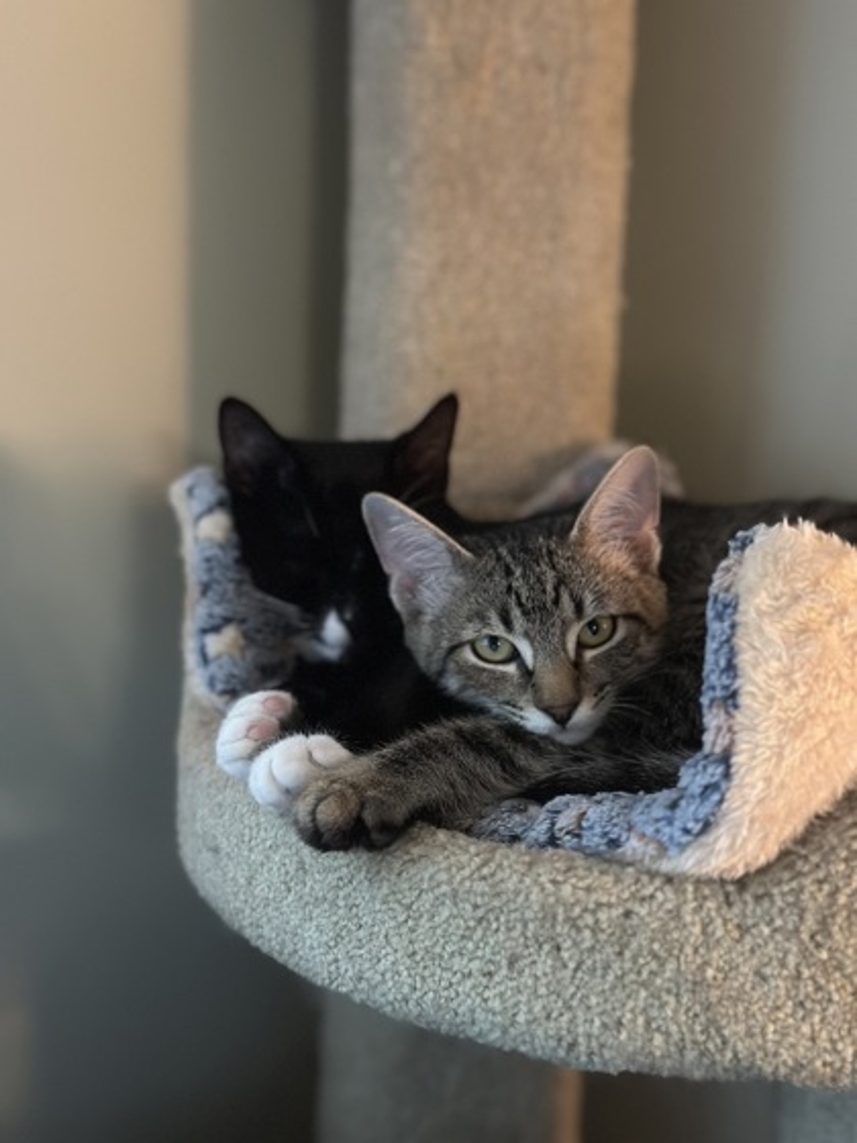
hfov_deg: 30.3
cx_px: 428
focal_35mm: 48
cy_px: 572
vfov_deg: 39.7
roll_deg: -3.9
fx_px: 1584
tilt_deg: -7.7
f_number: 1.78
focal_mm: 6.86
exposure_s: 1/30
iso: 1000
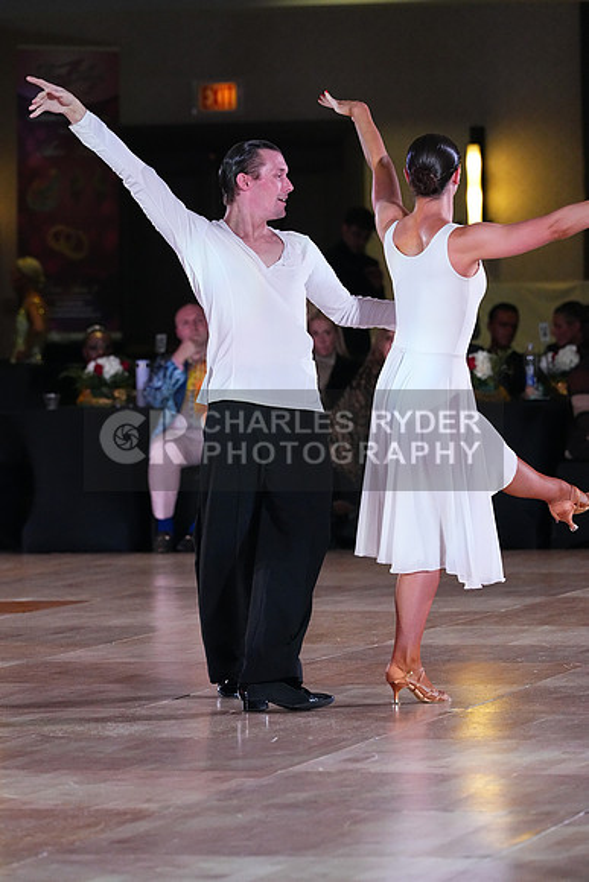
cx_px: 294
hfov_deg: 6.9
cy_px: 441
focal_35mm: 200
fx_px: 4905
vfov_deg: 10.3
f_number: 5.6
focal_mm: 200
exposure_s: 1/400
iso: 8000
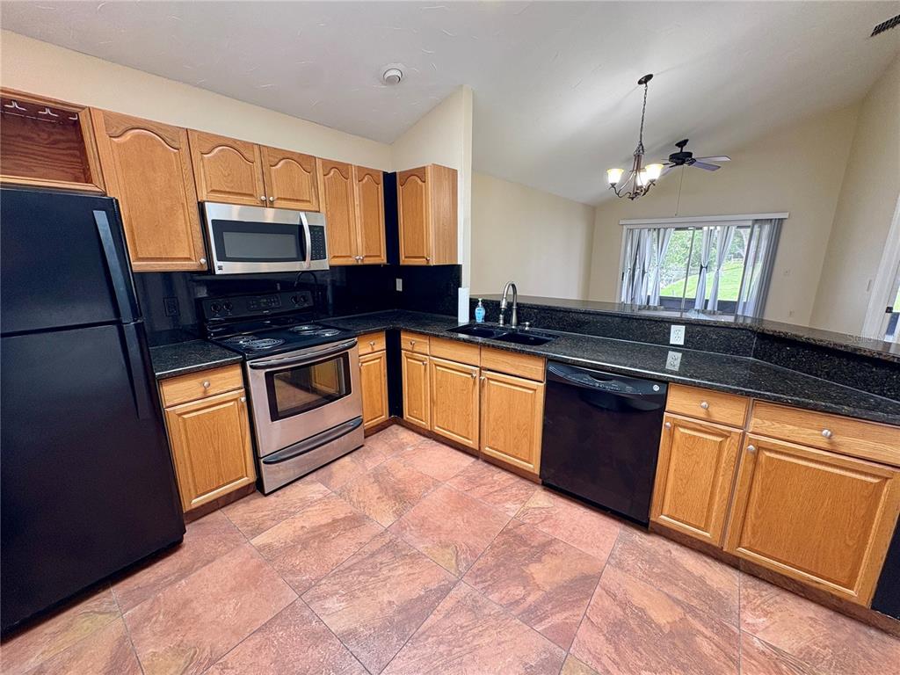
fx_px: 364
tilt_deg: -12.7
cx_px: 450
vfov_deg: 85.7
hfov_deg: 102.1
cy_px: 338
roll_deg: +0.7
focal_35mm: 14
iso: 160
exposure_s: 1/60
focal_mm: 2.22
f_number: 2.2
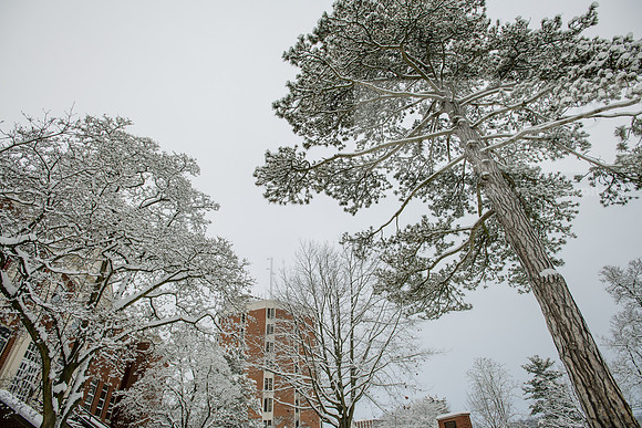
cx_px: 321
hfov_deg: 86.9
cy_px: 214
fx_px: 339
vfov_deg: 64.6
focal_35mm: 19
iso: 200
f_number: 5
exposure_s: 1/400
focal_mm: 19
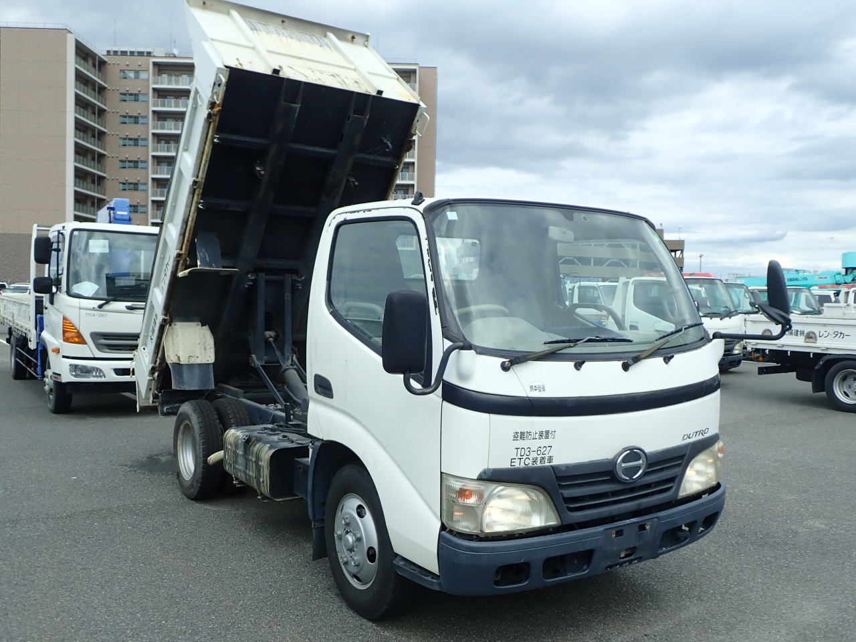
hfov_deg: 60.0
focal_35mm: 30
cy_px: 321
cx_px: 428
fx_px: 742
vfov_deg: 46.8
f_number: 3.2
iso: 100
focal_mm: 5.5
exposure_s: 1/800
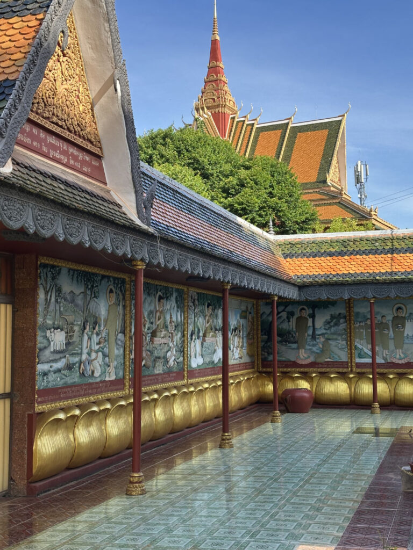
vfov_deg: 39.7
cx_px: 206
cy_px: 275
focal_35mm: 48
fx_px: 764
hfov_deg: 30.3
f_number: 1.8
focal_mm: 6.9
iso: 64
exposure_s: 1/1395
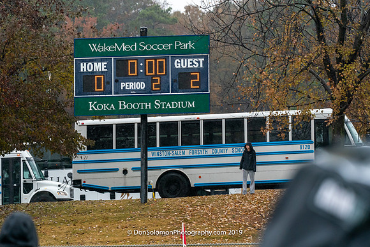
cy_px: 124
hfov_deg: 10.3
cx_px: 185
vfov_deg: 6.9
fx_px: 2056
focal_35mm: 200
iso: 3200
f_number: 5.6
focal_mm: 200
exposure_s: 1/1000
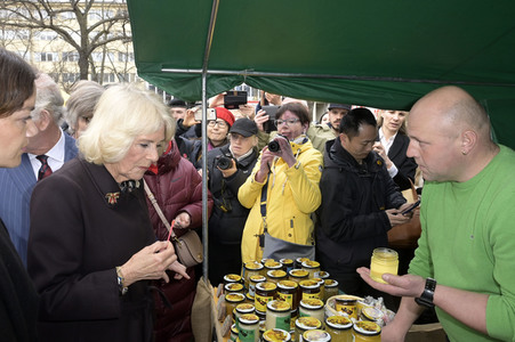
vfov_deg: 53.1
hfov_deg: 73.8
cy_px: 171
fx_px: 343
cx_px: 258
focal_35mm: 24
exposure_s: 1/250
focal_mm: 24
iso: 1250
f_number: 10
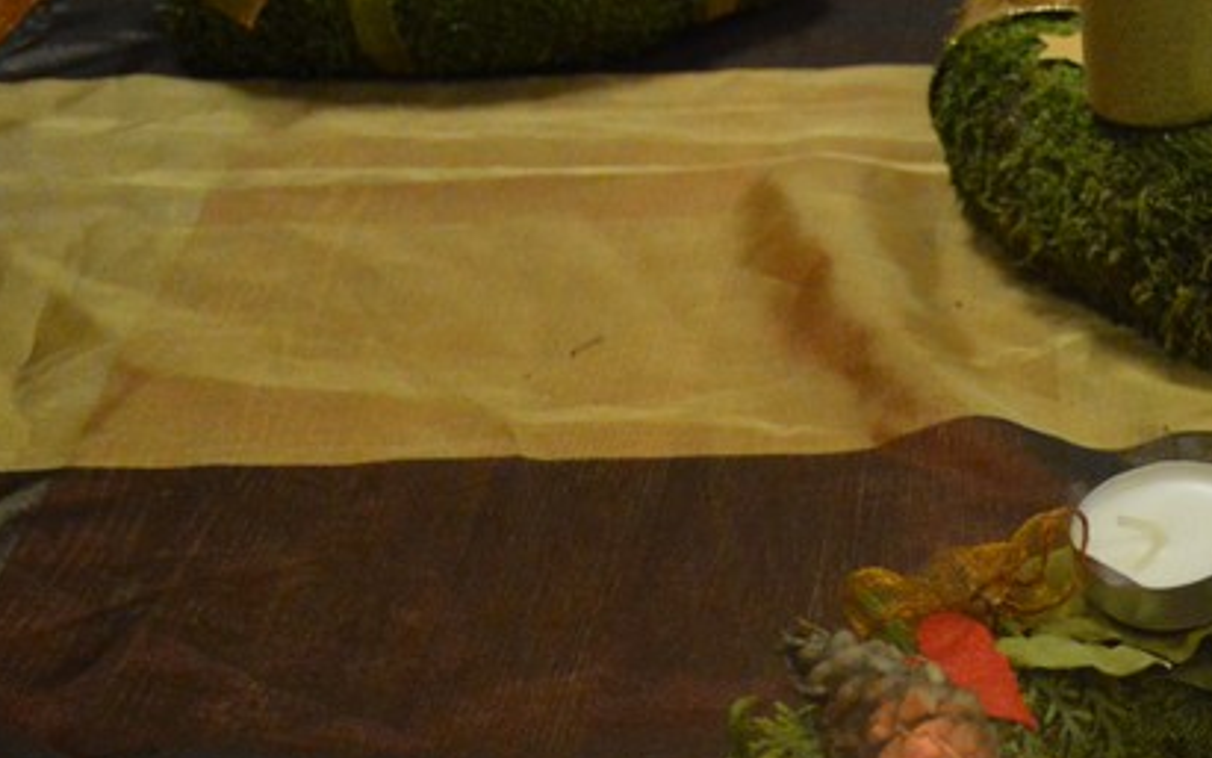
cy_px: 529
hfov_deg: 19.9
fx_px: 3271
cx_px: 1401
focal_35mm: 99
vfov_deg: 13.2
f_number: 4.2
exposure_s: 1/250
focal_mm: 26
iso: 3200
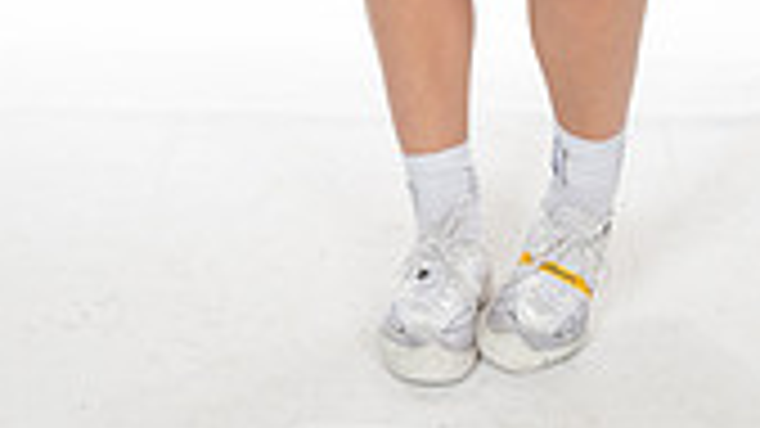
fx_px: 2922
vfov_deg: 7.9
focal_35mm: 145
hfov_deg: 14.8
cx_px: 490
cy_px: -523
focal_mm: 52
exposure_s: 1/320
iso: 800
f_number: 7.1
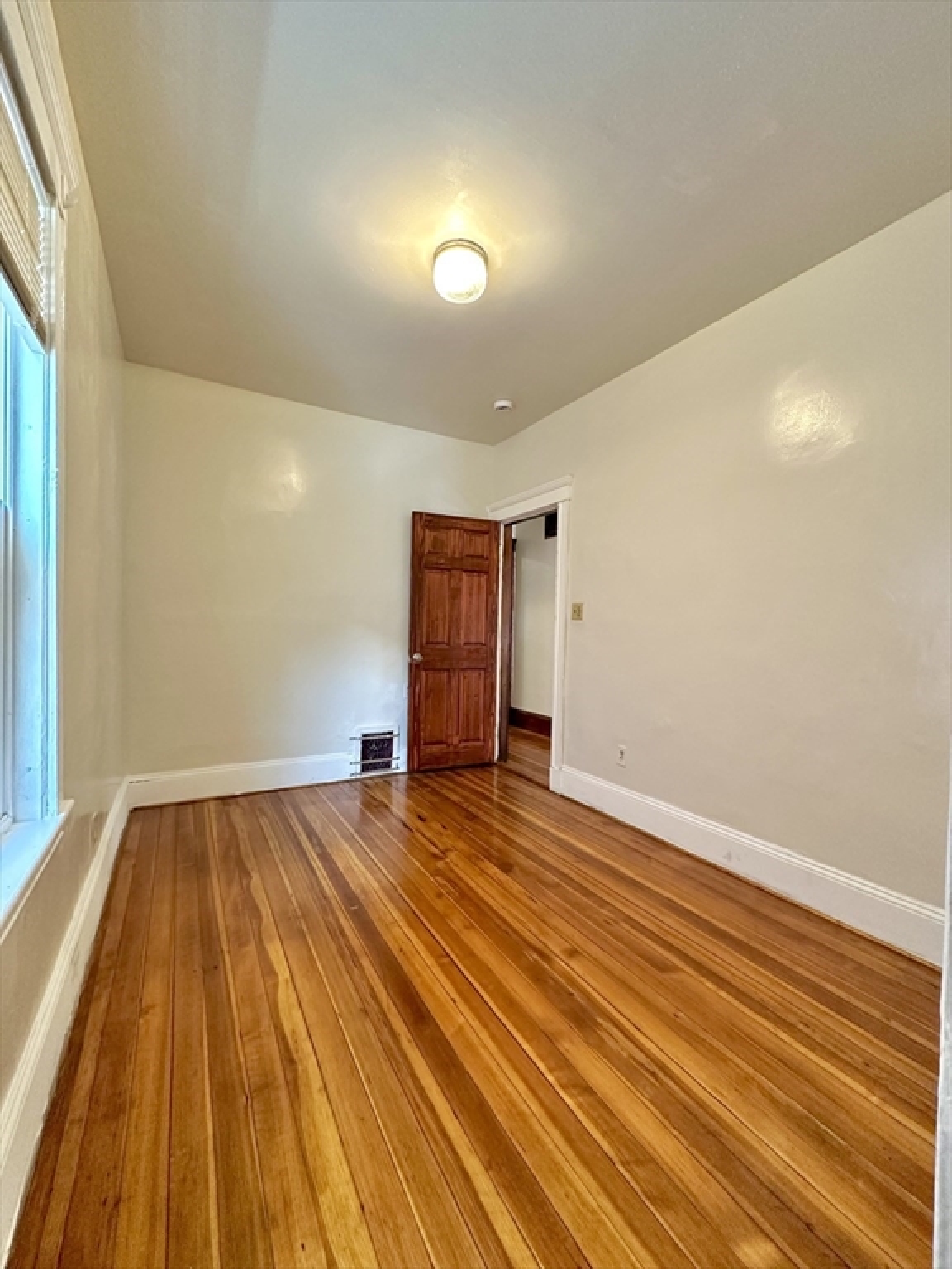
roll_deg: -0.4
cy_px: 634
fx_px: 513
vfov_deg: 102.1
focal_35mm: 14
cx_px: 476
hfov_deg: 85.7
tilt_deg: -0.9
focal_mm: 2.22
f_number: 2.2
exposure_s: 1/60
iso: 400
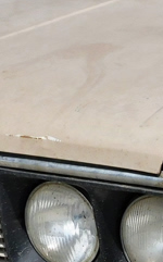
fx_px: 1119
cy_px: 145
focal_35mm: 157
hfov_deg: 8.3
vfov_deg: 13.3
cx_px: 170
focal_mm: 5.9
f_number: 3.6
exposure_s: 1/1250
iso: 125
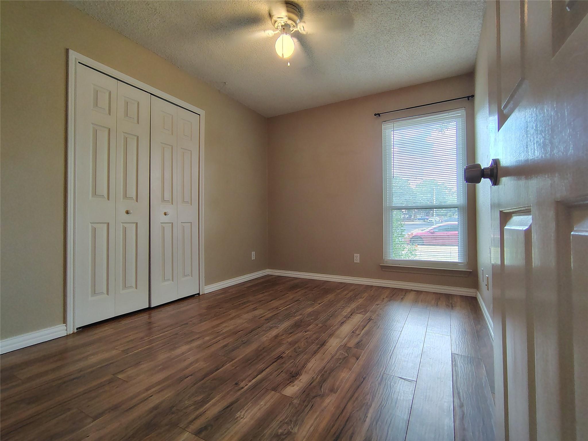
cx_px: 294
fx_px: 272
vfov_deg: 78.1
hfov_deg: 94.5
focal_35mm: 16
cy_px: 220
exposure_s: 1/60
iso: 446
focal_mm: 2.13
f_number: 2.2
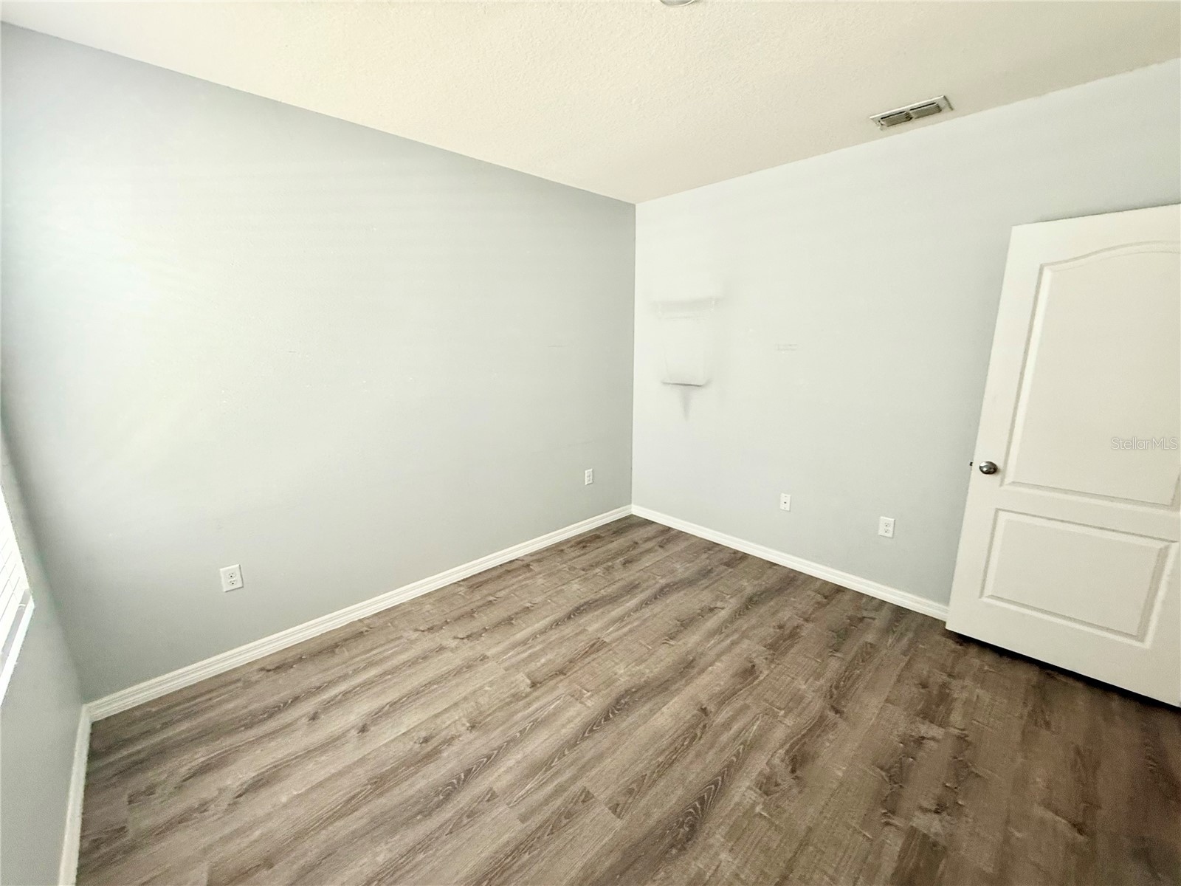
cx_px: 590
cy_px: 443
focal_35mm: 14
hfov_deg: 102.1
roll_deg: +0.6
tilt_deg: -9.0
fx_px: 478
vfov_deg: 85.7
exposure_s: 1/60
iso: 200
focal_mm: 2.22
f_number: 2.2
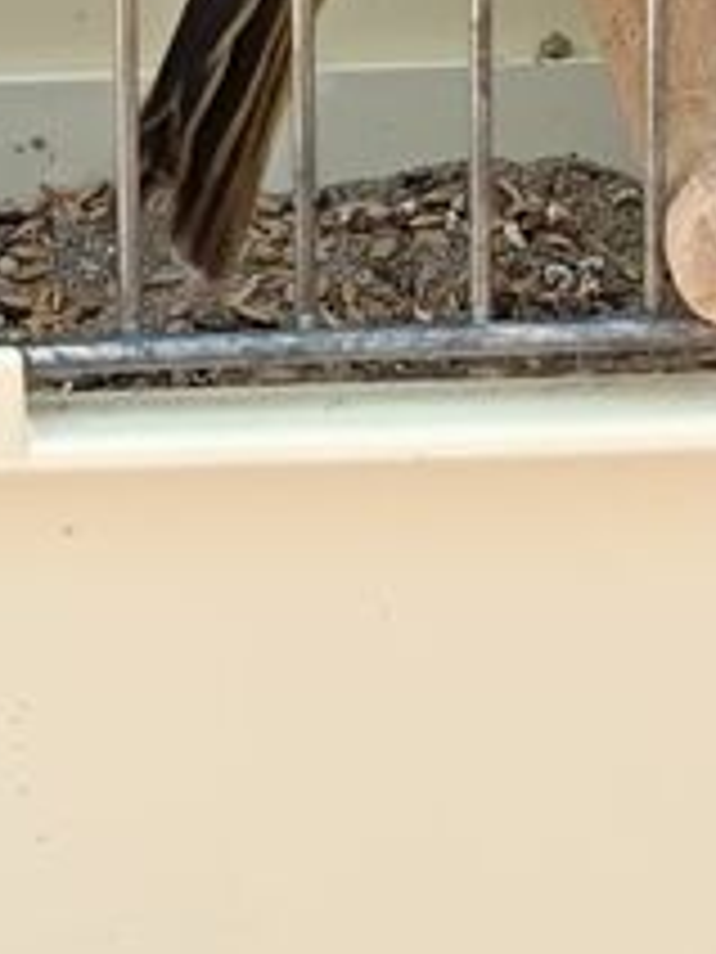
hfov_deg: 8.5
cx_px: 288
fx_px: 4826
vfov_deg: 10.9
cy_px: -459
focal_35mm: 175
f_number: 1.75
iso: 156
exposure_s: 1/100
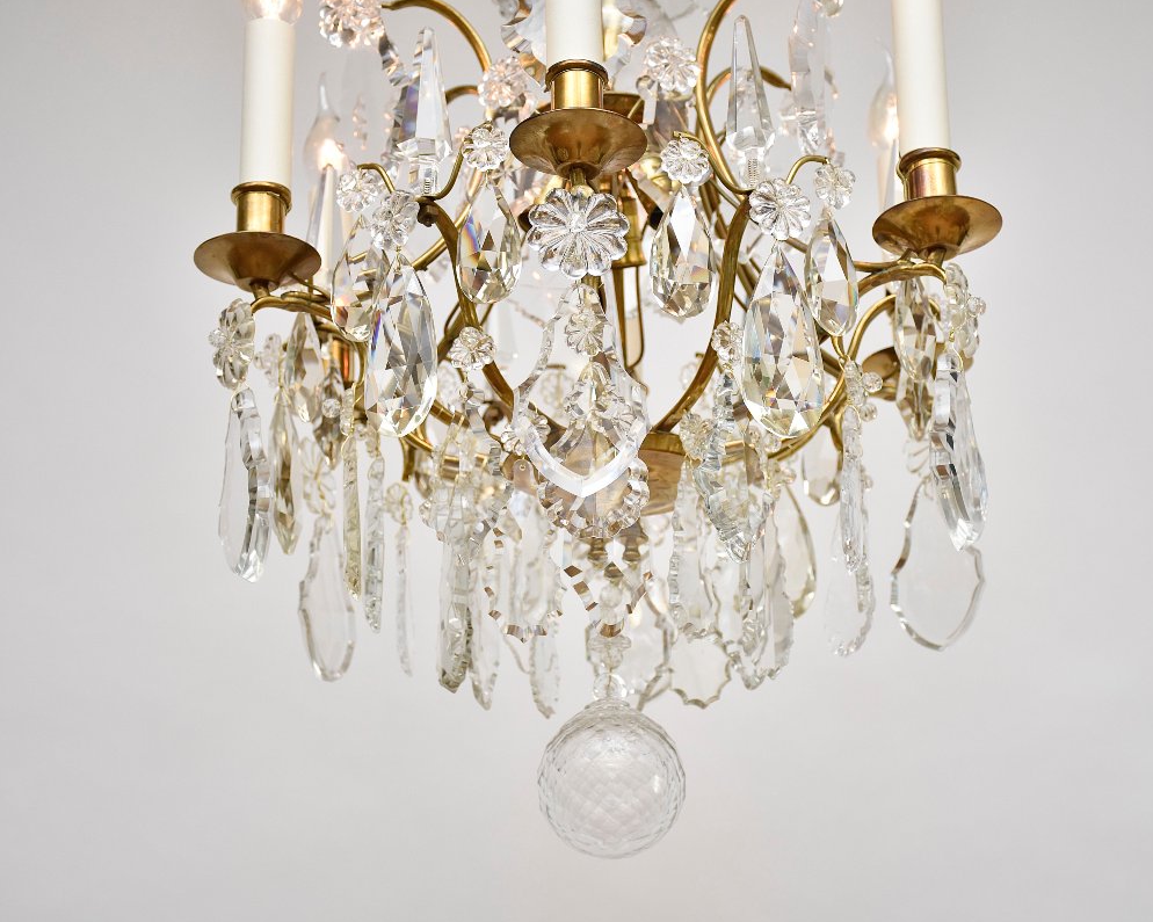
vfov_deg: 22.5
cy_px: 462
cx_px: 631
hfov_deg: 27.9
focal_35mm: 68
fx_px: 2320
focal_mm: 40
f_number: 4.5
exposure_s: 1/160
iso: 640
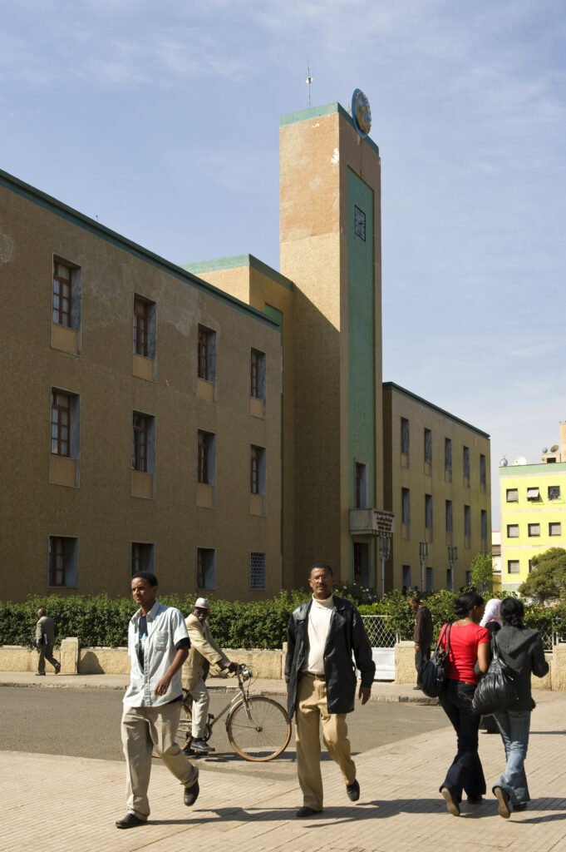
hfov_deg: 33.3
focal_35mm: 40
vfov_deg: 48.5
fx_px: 945
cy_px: 426
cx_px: 283
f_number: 9
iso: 200
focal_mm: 40
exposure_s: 1/320
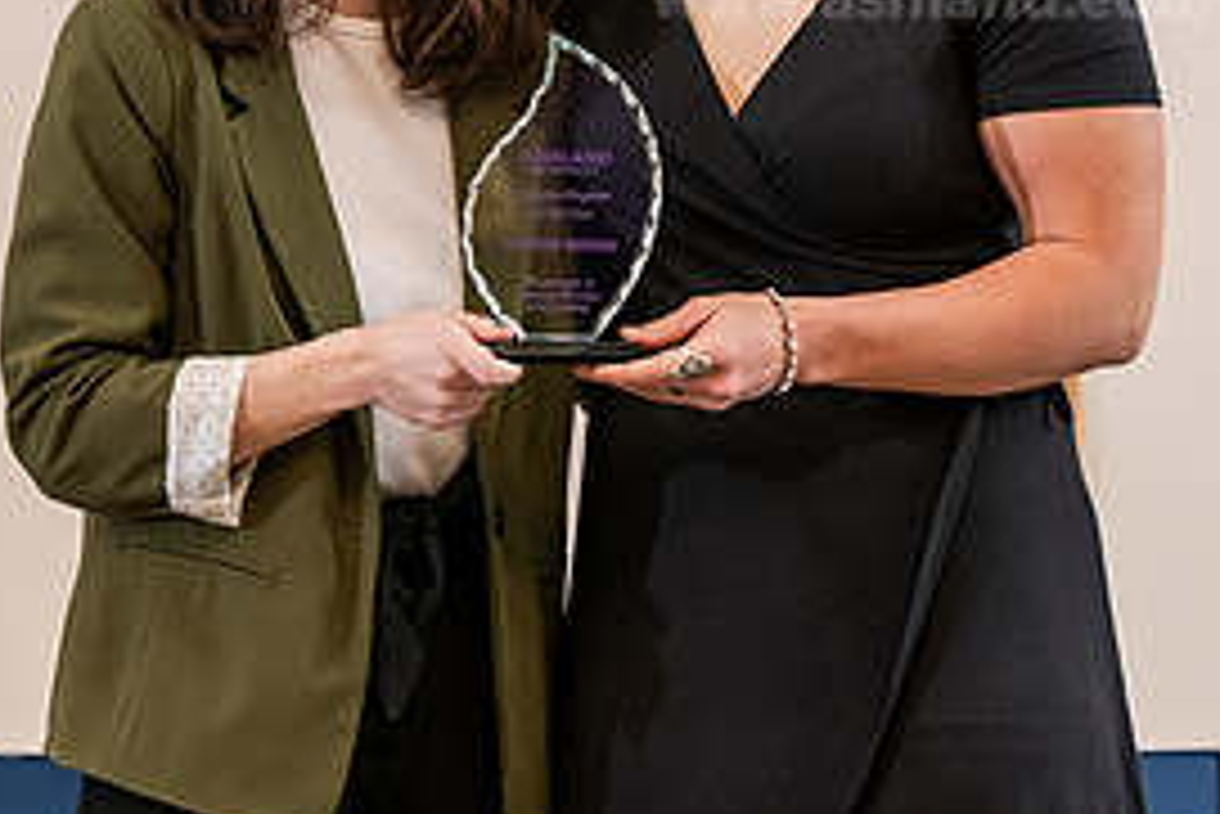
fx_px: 6679
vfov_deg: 7.0
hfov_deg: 10.4
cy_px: 92
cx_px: 446
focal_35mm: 197
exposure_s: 1/200
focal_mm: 92
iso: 1600
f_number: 4
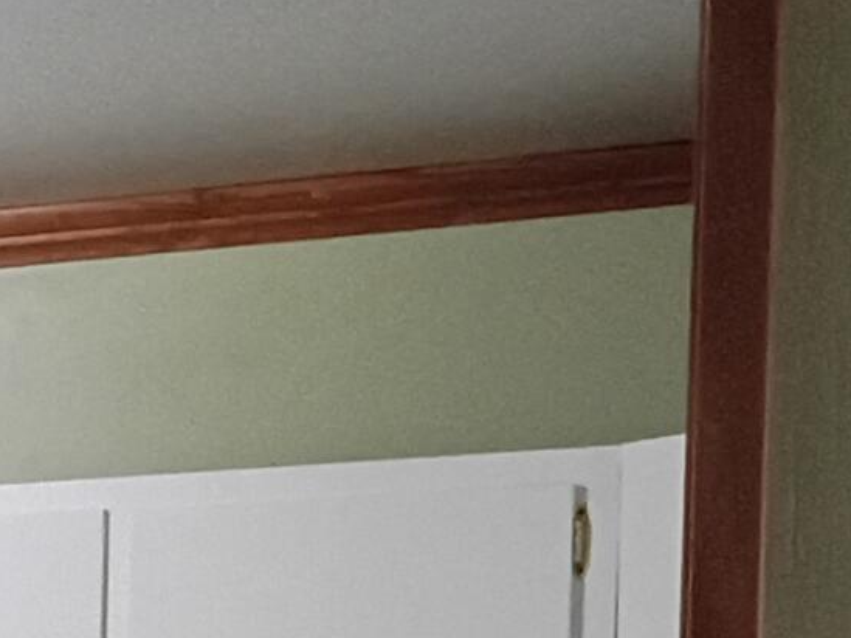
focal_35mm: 153
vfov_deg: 9.0
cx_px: -1274
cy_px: 1414
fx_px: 3762
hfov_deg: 10.8
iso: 1826
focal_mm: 3.42
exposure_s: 1/30
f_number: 2.2
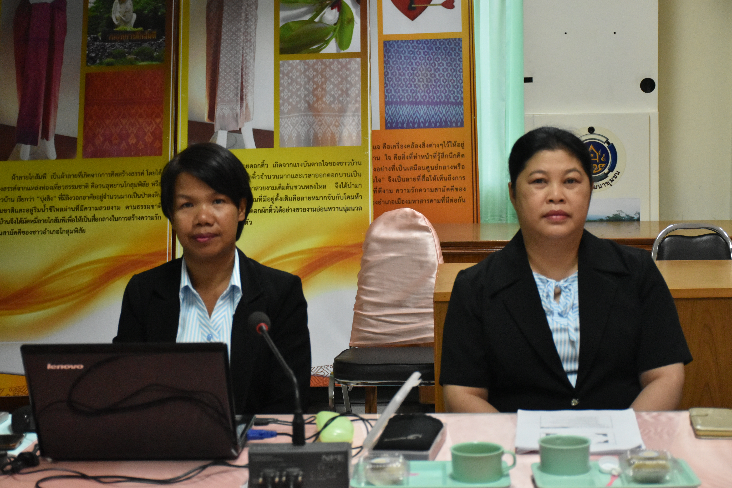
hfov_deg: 29.9
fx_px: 1372
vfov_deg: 20.2
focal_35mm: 68
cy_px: 244
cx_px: 366
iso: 2500
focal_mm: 45
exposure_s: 1/250
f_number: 4.5
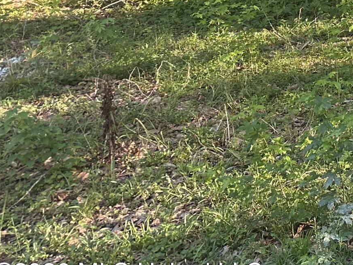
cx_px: 603
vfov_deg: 16.1
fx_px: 847
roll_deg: +0.2
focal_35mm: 83
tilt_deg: -1.0
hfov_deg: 19.0
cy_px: -143
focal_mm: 6.86
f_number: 1.78
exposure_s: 1/121
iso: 100
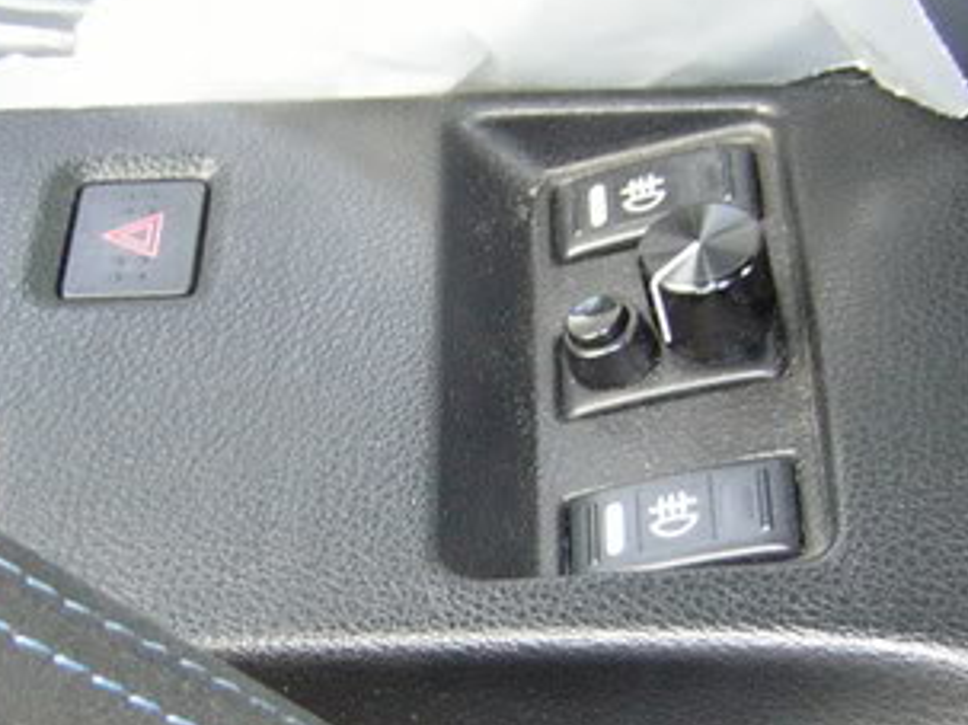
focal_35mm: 76
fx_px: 2124
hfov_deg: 25.6
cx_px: 415
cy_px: 537
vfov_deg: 19.2
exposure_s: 1/24.3
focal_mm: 4.7
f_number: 2.6
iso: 200
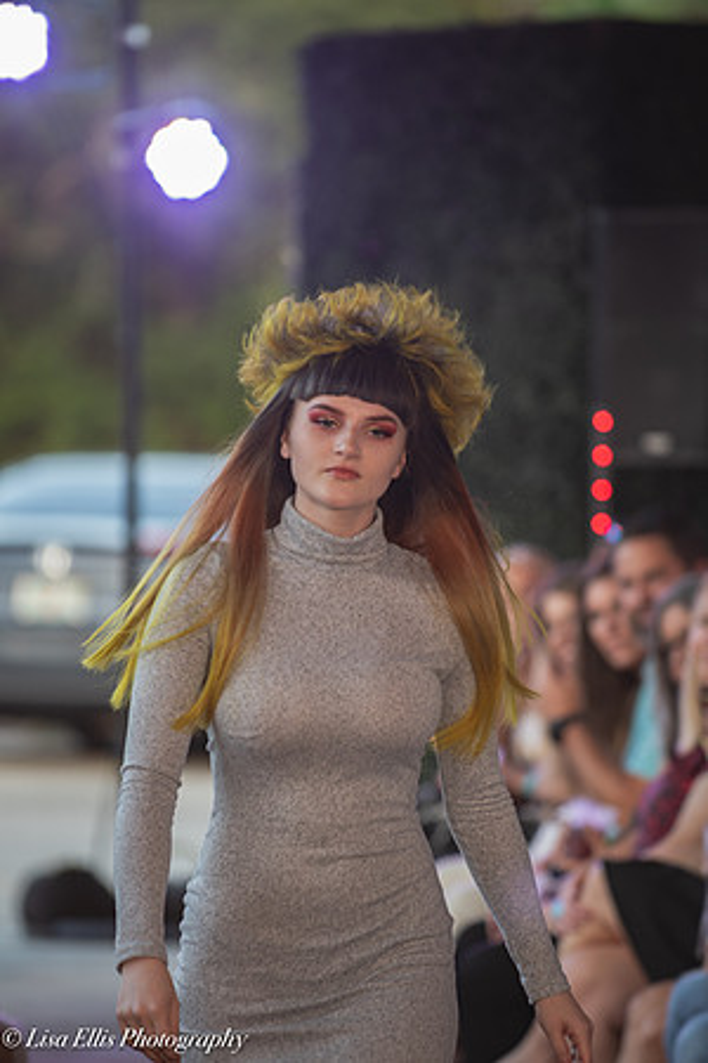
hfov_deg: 5.7
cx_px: 354
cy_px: 532
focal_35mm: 240
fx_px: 7079
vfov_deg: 8.6
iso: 400
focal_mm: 200
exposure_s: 1/250
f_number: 4.5
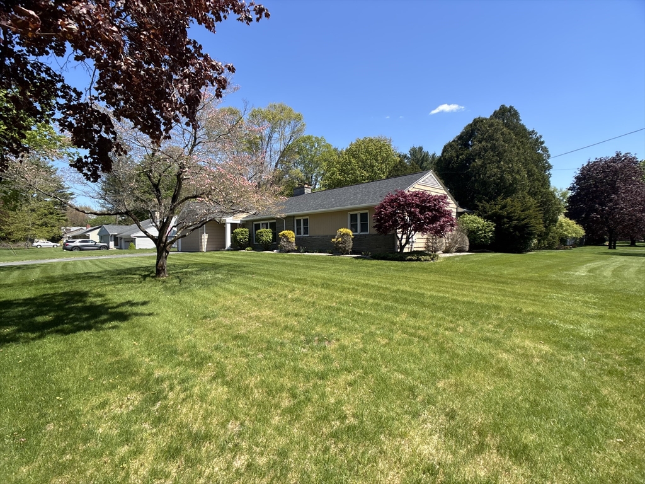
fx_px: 484
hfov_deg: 67.3
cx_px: 322
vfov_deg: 53.1
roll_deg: +1.1
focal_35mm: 26
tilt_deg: -0.8
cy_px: 242
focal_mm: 5.96
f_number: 1.6
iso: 50
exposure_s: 1/1812
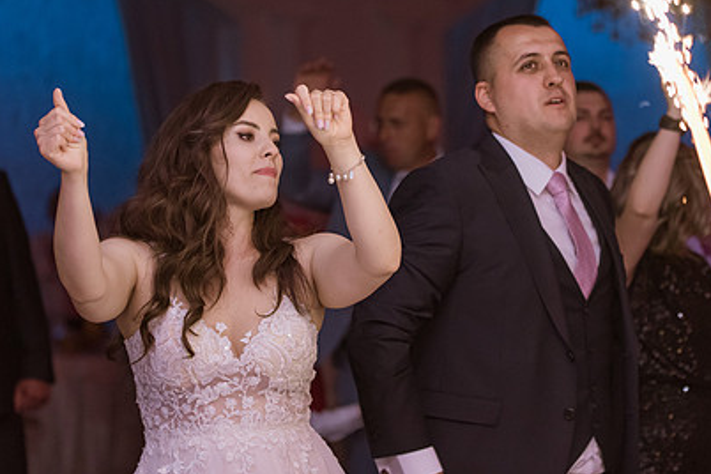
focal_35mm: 130
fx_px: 2567
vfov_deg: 10.5
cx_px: 297
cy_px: 224
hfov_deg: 15.8
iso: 2500
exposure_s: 1/250
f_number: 3.2
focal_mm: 90
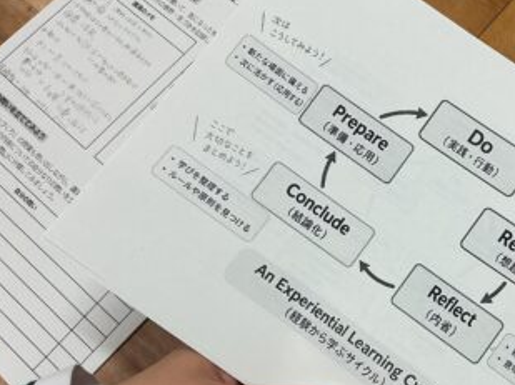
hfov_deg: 34.8
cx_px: 428
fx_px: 788
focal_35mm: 53
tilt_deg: -72.7
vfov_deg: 27.3
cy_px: 266
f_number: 1.8
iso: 32
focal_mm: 3
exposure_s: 1/100
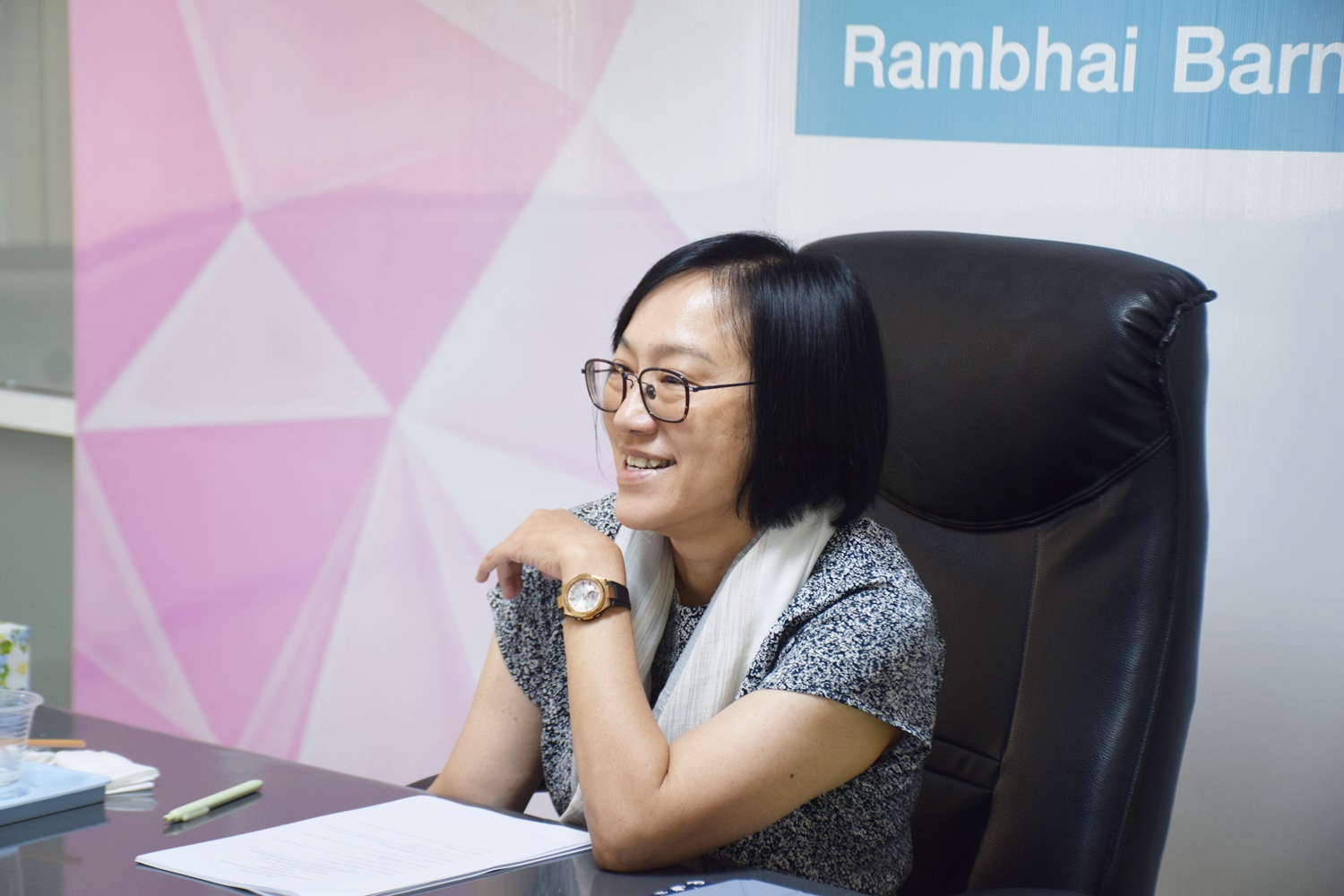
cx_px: 672
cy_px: 448
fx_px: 3472
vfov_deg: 14.7
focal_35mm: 93
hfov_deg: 21.9
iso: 640
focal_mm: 62
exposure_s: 1/60
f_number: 5
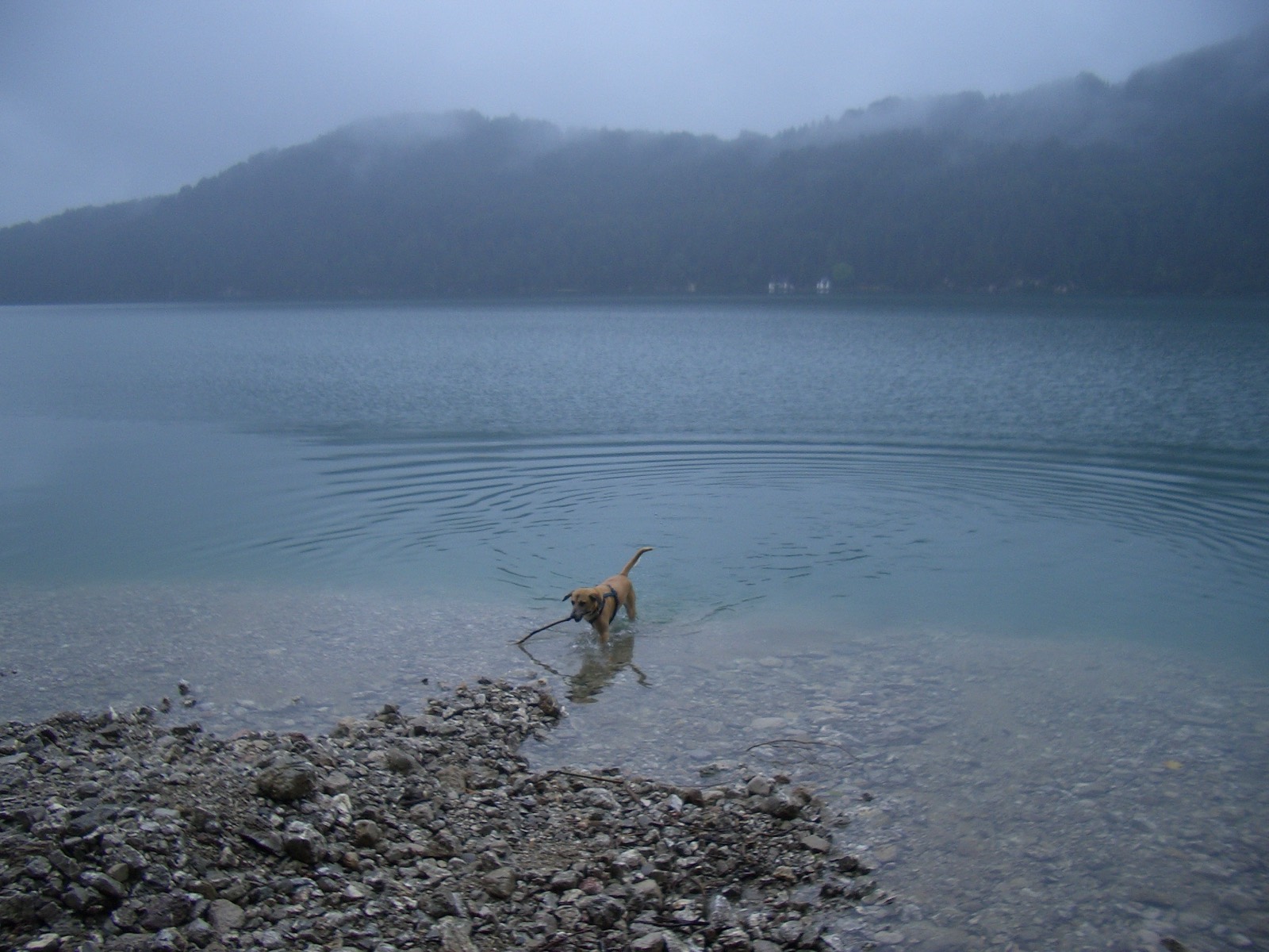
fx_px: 1283
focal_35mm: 35
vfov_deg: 40.7
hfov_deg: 52.6
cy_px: 476
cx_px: 634
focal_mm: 5.8
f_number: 2.6
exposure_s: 1/320
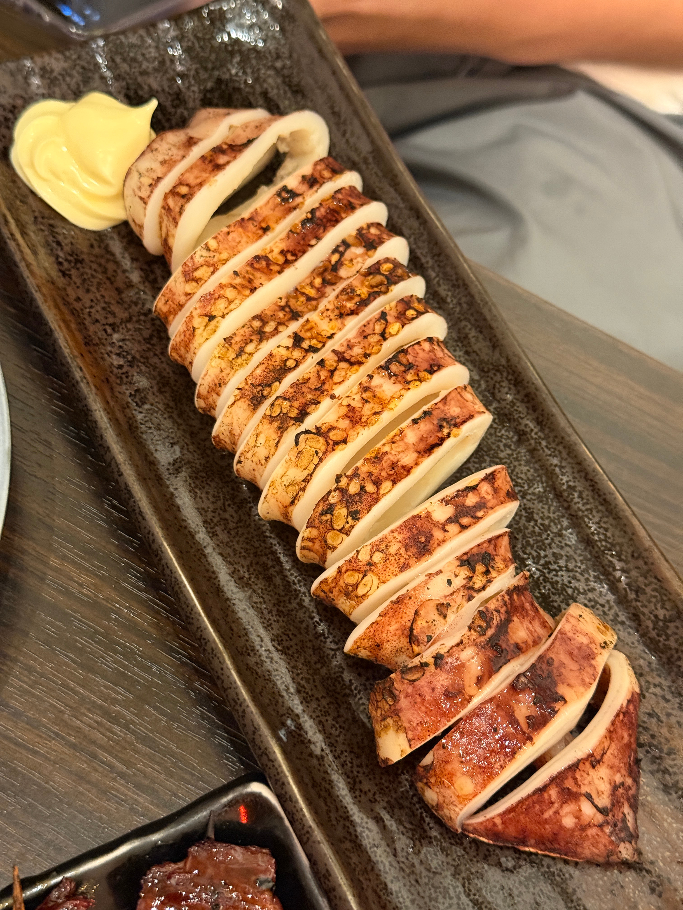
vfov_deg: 39.7
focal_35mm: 48
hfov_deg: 30.3
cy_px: 455
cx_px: 342
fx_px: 1263
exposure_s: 1/33
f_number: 1.78
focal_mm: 6.76
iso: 500
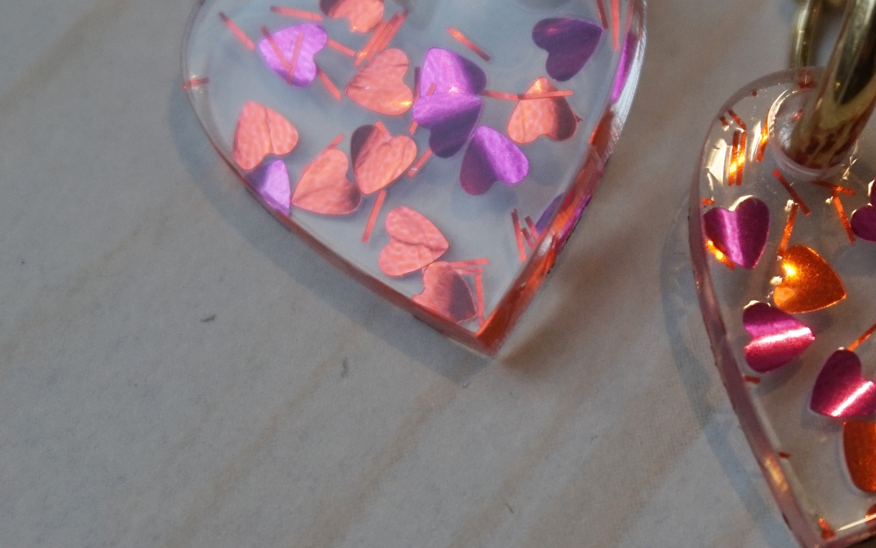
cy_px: 179
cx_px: 593
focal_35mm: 125
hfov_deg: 16.6
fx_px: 2994
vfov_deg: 10.4
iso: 320
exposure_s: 1/60
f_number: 4.5
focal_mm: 29
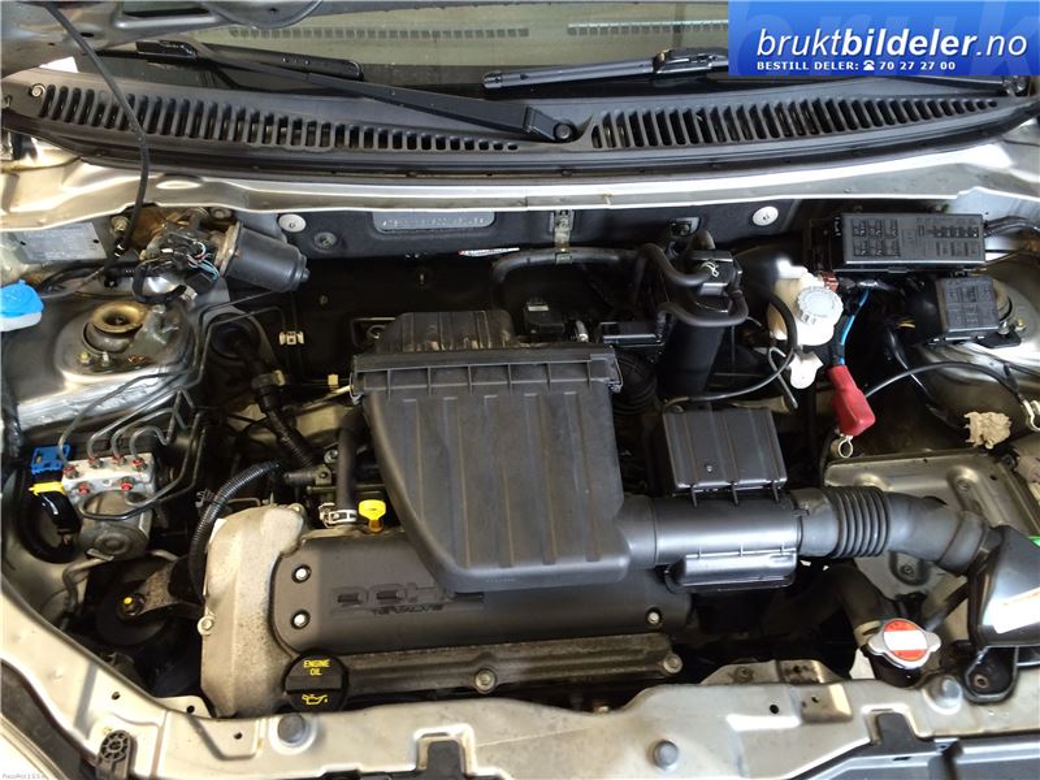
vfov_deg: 48.2
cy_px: 390
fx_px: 871
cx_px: 520
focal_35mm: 29
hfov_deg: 61.7
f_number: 2.2
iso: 125
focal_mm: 4.15
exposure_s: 1/33
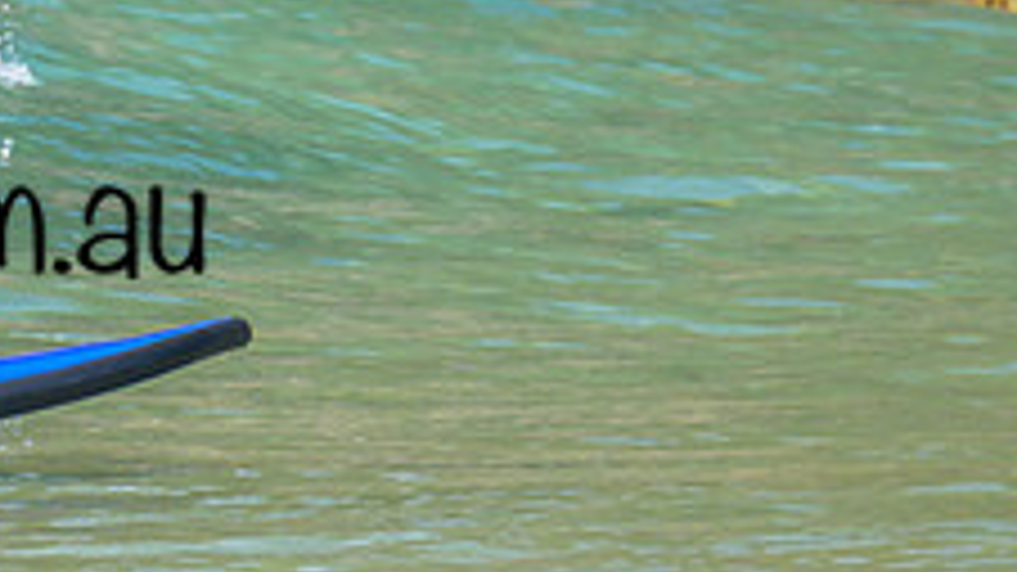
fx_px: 70744
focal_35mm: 2624
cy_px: -25
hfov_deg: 0.8
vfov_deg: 0.5
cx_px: 20
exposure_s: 1/1000
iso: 800
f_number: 11
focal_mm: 800
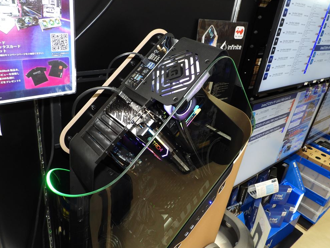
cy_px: 125
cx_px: 165
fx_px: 257
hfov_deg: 65.3
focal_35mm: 27
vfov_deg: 51.4
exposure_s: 1/30
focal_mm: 4.7
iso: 200
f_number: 2.8
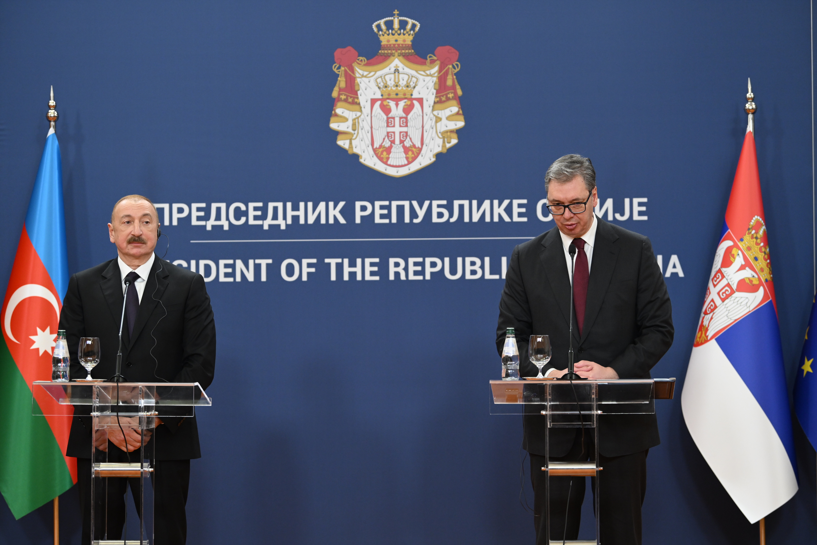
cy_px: 272
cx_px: 408
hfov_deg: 20.8
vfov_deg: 14.0
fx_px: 2224
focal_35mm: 98
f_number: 4
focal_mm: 98
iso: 2000
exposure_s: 1/250
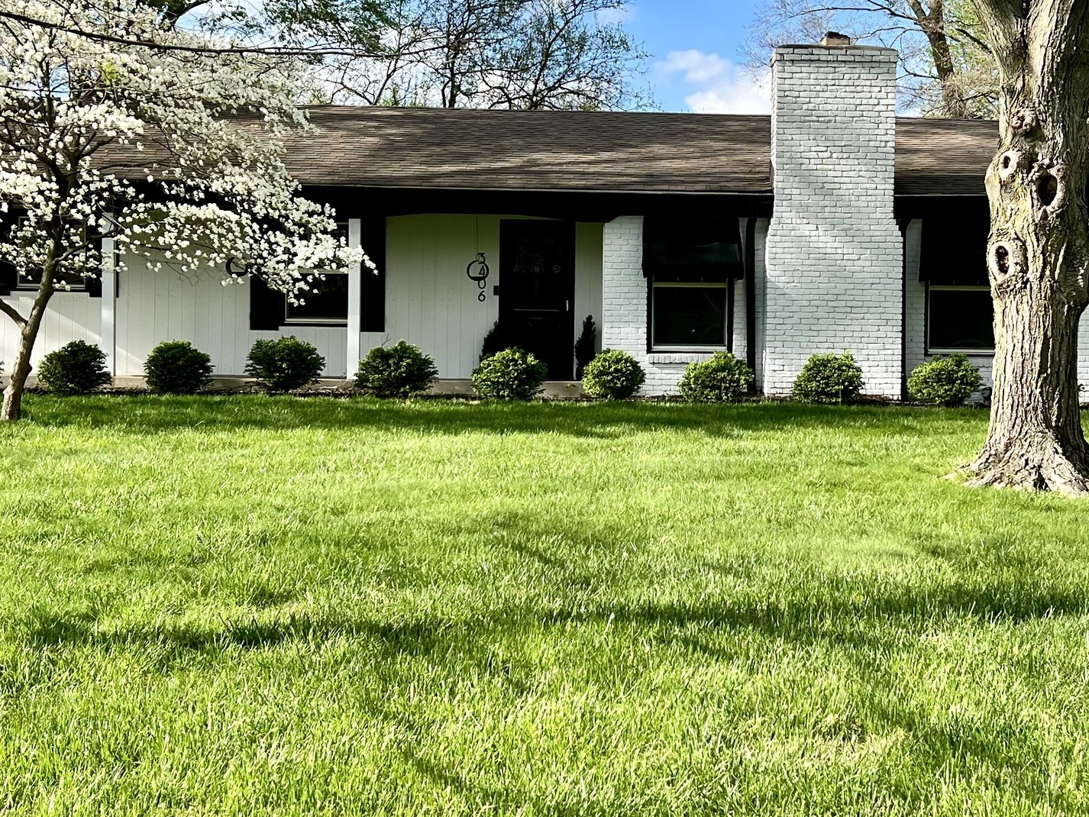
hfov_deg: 34.2
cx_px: 684
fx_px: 1762
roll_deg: -0.6
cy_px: 335
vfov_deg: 26.1
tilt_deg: -0.9
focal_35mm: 56
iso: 50
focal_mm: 5.7
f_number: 1.5
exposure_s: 1/2045
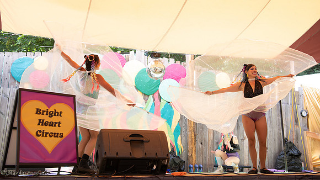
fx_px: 378
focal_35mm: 45
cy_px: 54
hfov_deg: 45.9
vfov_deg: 26.6
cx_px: 164
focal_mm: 36
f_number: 4
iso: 400
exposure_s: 1/500
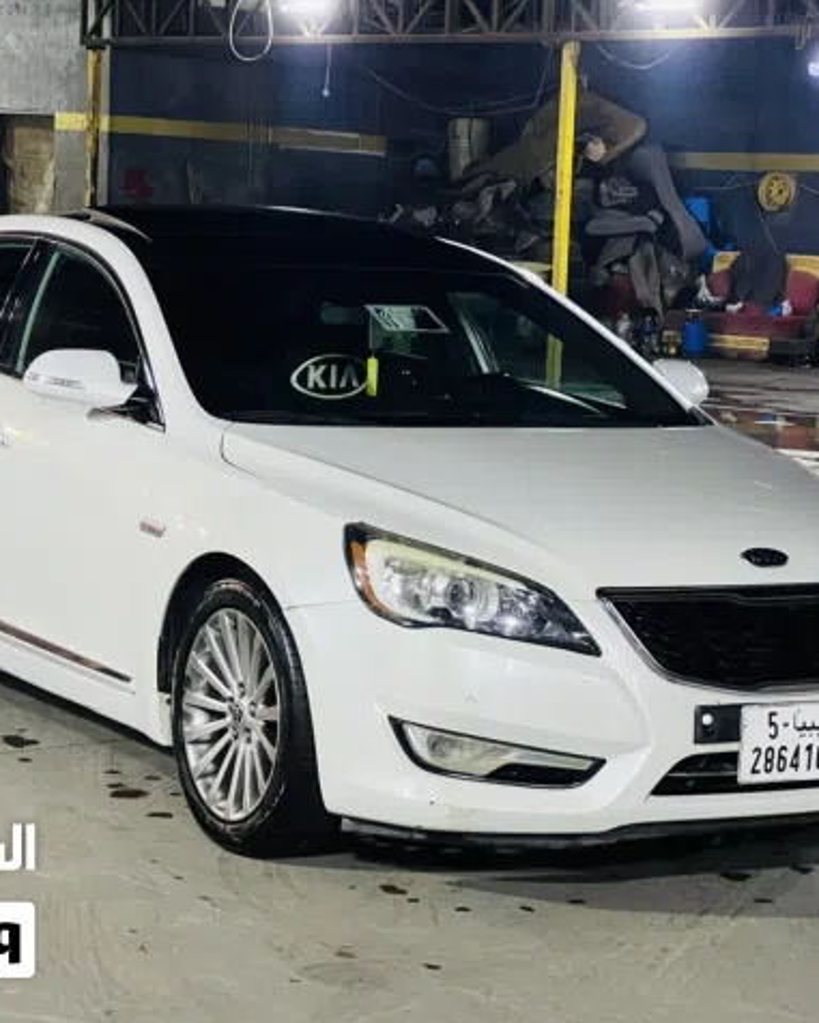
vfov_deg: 19.0
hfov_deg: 15.2
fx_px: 3059
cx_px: 359
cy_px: 514
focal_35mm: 101
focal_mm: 9
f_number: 2.8
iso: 640
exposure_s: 1/50
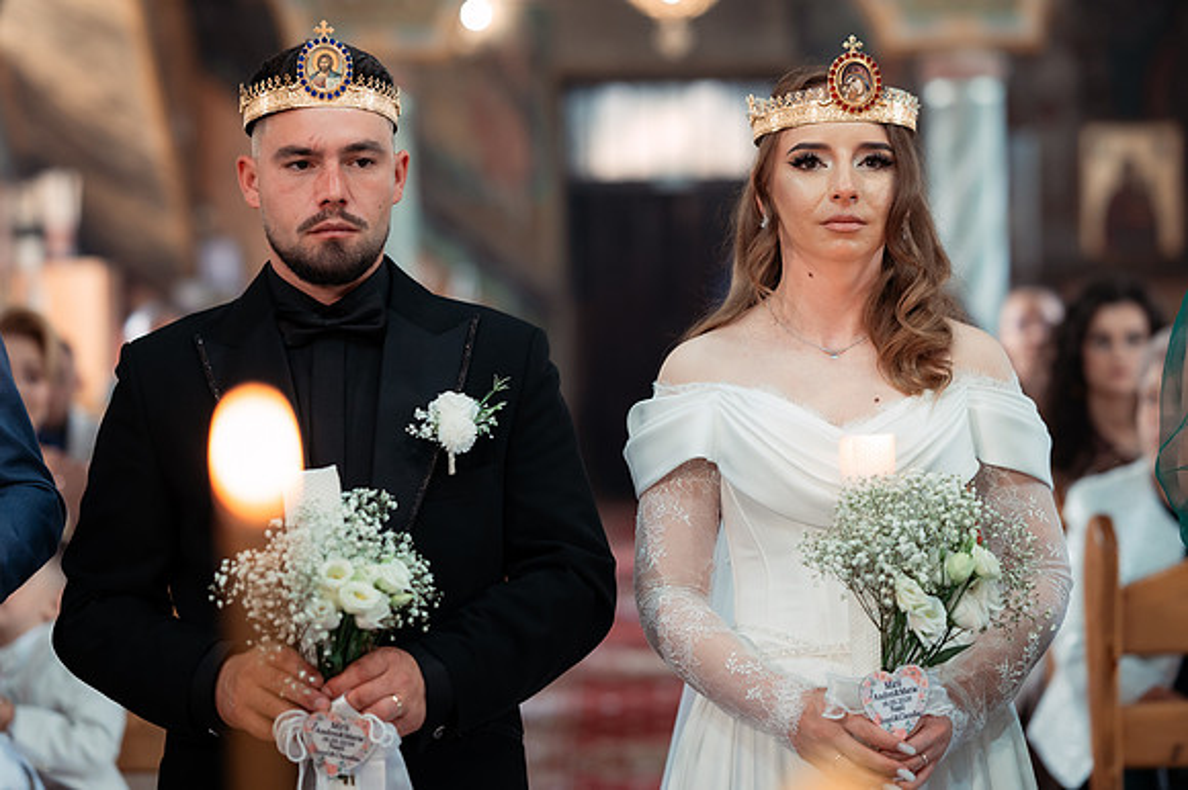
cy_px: 367
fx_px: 3002
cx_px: 617
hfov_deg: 22.4
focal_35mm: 91
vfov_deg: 15.0
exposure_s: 1/320
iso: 1600
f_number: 2.2
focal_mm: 85
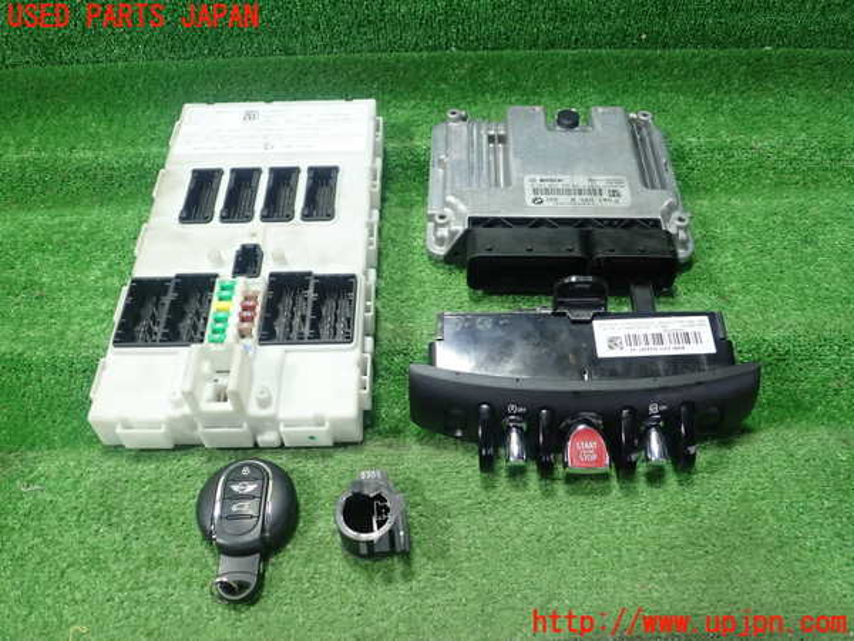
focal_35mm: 30
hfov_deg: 60.0
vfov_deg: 46.8
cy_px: 320
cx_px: 427
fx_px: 740
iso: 400
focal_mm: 5.5
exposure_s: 1/125
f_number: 2.3
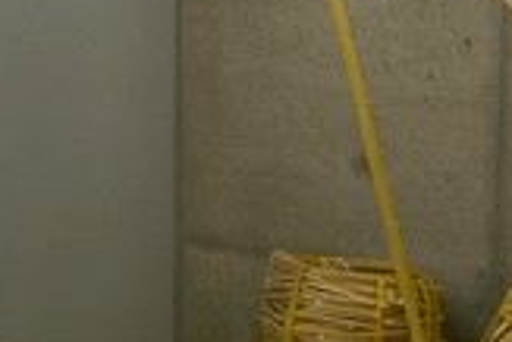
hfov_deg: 20.7
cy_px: -93
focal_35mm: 98
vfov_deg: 13.5
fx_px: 1395
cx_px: 181
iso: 200
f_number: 4
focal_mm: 22
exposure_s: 1/45
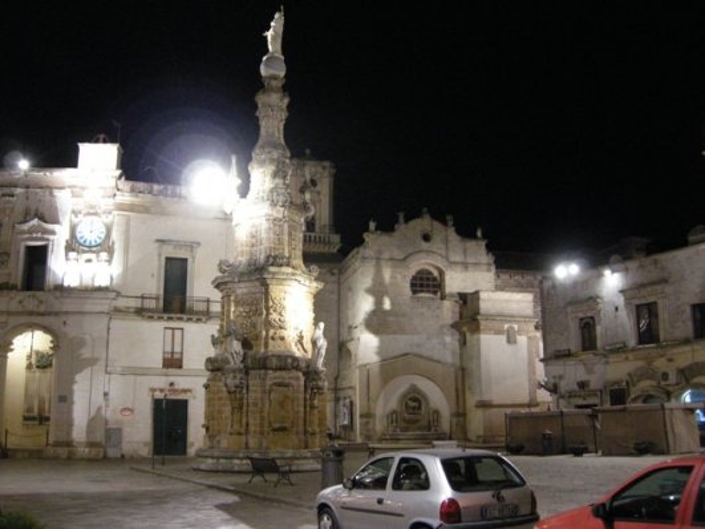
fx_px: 713
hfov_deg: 52.6
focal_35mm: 35
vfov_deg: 40.7
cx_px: 352
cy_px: 264
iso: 584
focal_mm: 7.5
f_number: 2.7
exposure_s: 1/8
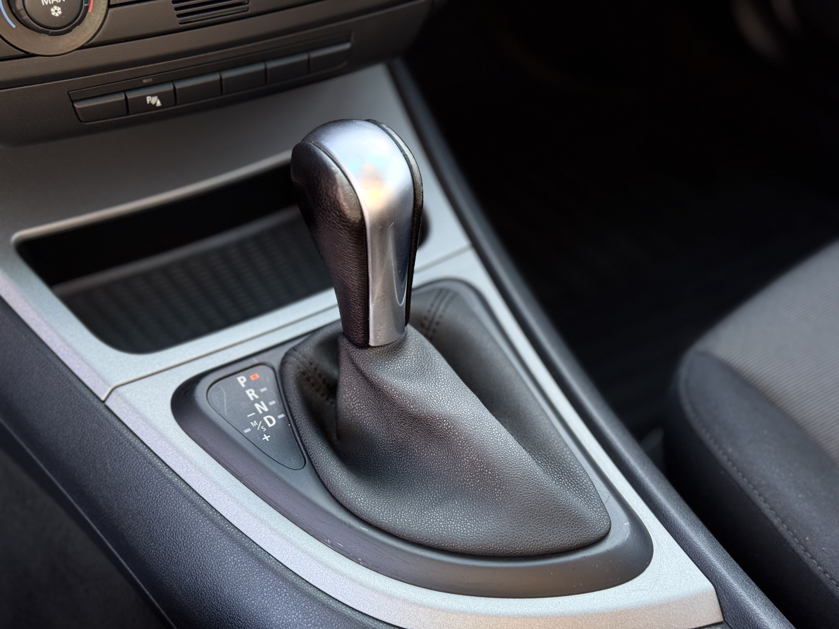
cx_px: 420
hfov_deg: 39.7
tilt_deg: -42.2
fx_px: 1163
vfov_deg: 30.3
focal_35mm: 48
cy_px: 314
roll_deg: -2.7
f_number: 1.78
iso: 100
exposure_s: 1/153
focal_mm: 6.76
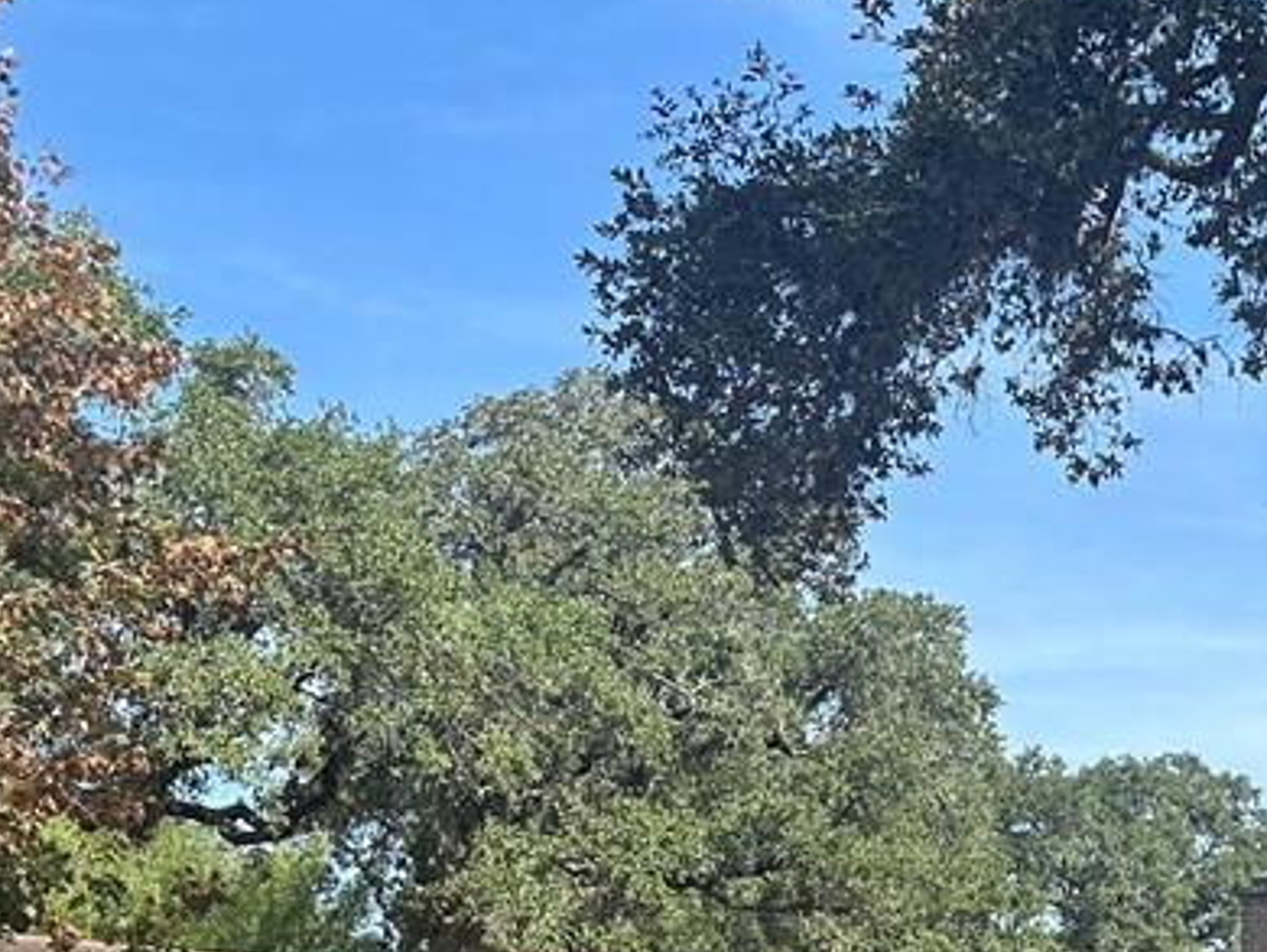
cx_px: 1442
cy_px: 835
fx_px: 2307
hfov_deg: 27.7
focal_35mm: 63
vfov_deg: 22.8
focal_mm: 6.86
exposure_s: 1/2469
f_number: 1.78
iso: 80
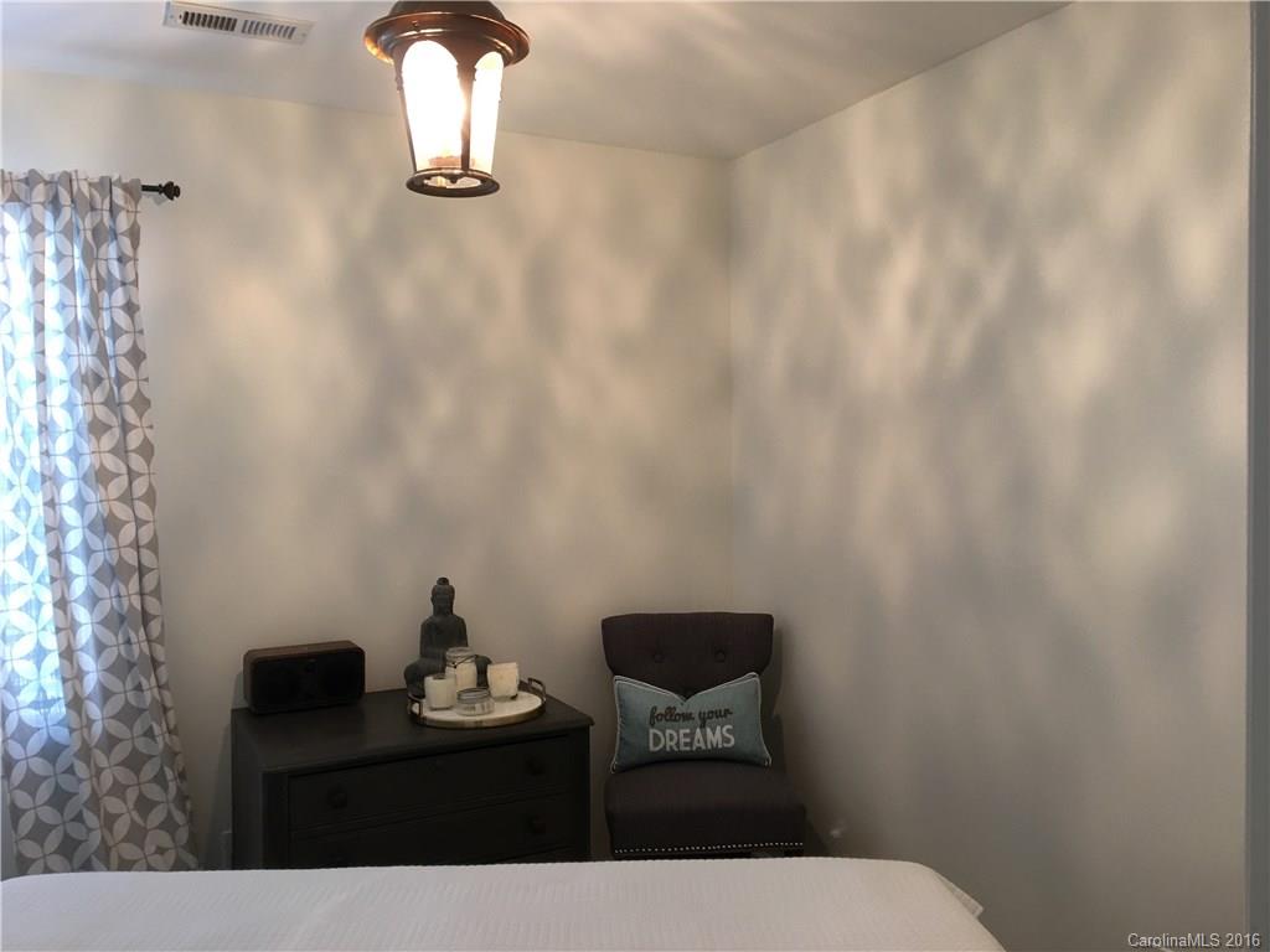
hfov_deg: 61.7
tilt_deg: -2.8
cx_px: 635
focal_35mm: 29
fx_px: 1064
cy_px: 476
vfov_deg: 48.2
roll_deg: -0.3
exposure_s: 1/15
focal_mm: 4.15
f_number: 2.2
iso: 40
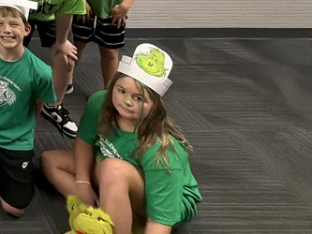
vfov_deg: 26.6
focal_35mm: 43
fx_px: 388
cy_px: -95
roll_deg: +1.7
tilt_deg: -12.4
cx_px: -145
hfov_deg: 29.2
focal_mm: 2.22
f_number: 2.2
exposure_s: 1/100
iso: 640
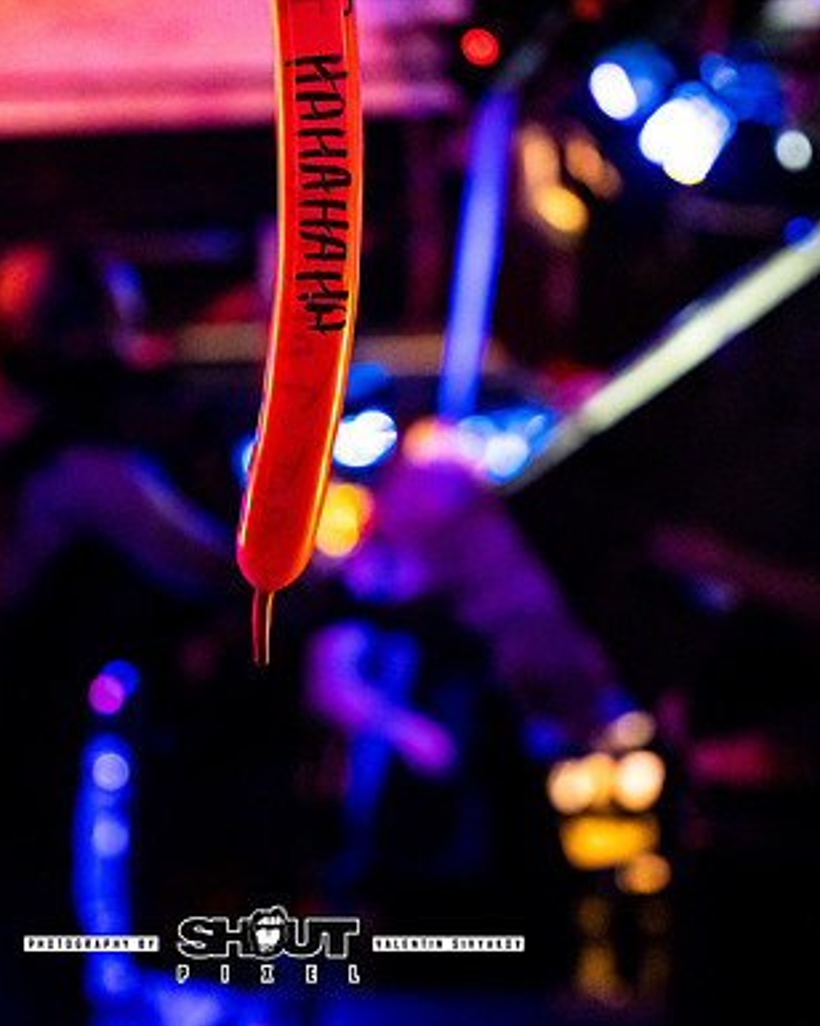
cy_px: 513
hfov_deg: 15.5
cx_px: 274
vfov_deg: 19.4
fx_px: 3003
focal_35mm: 99
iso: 3200
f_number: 2.8
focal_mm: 70
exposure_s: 1/200
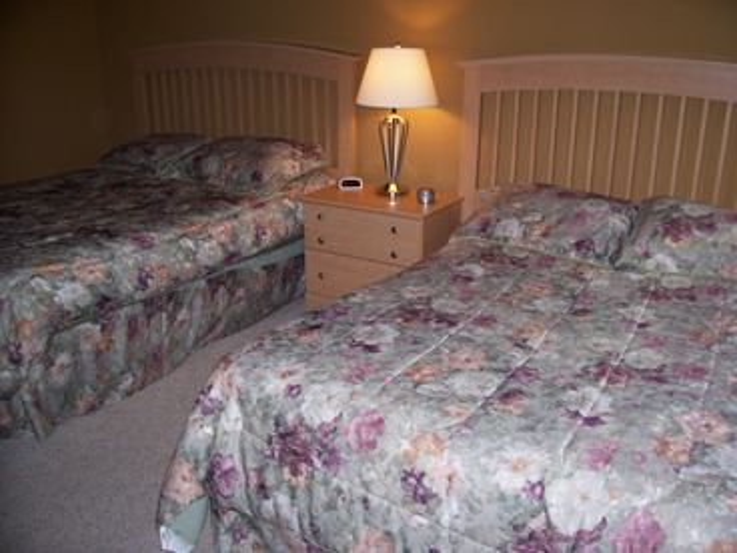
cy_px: 276
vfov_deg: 41.8
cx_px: 368
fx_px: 724
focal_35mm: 34
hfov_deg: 54.0
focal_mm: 5.6
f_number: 2.7
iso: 80
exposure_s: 1/64
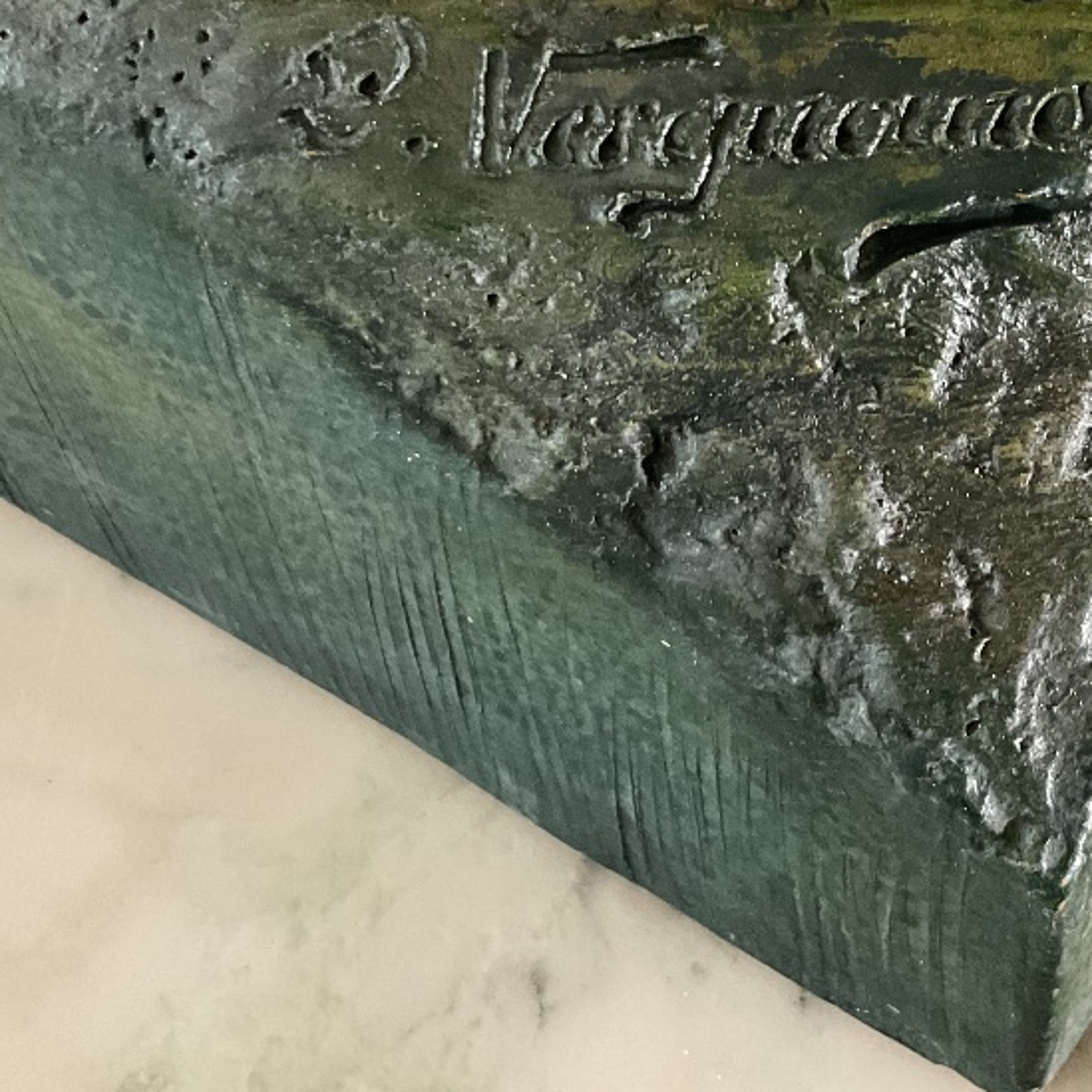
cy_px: 227
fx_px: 1999
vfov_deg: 29.9
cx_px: 841
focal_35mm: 56
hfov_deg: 30.0
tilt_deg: -44.2
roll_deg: -1.9
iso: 400
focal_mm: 3
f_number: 1.8
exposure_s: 1/30
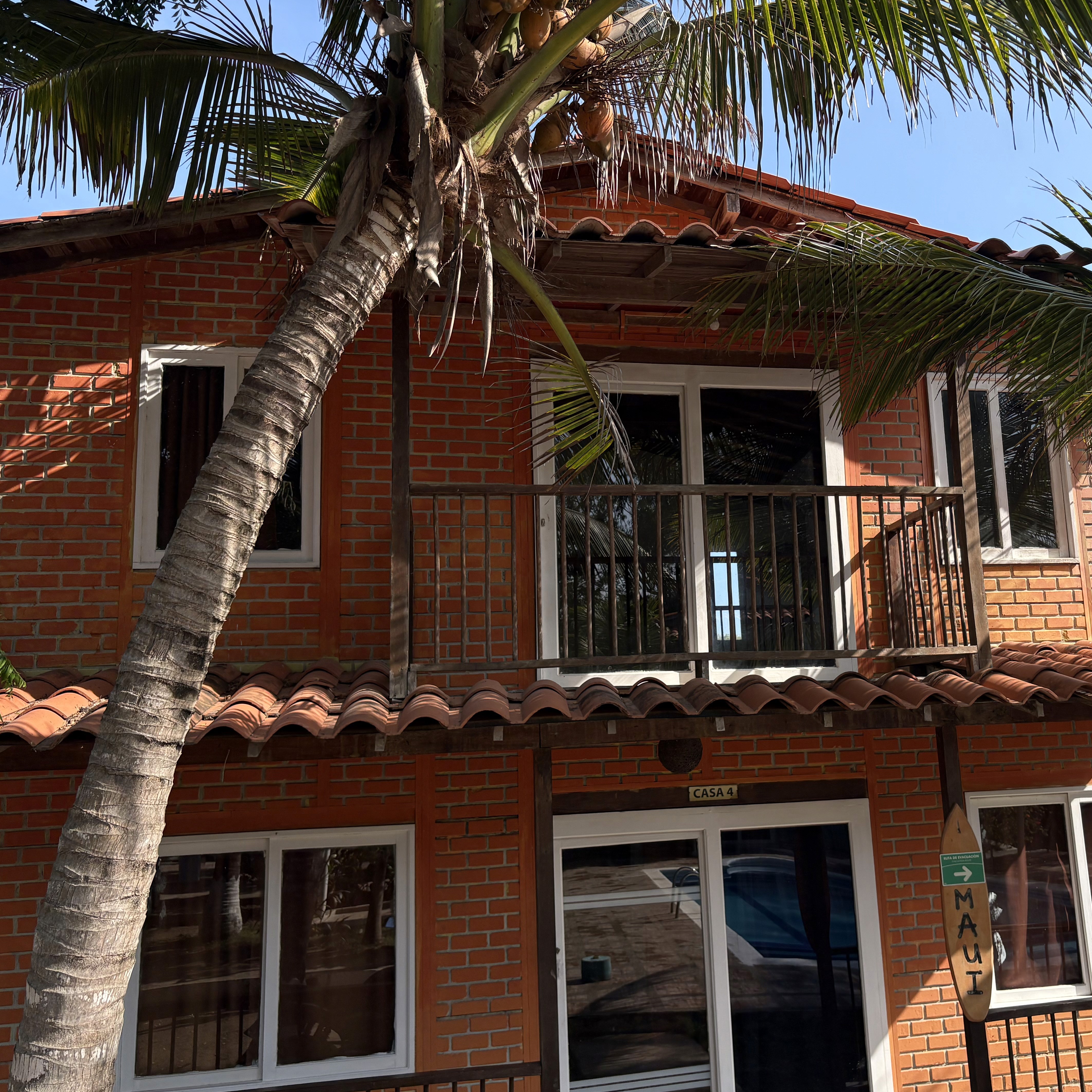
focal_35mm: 31
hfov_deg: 52.0
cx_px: 678
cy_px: 549
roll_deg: +2.5
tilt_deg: +10.3
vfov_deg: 52.5
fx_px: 1106
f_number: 1.6
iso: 50
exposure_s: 1/3125
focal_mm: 5.96
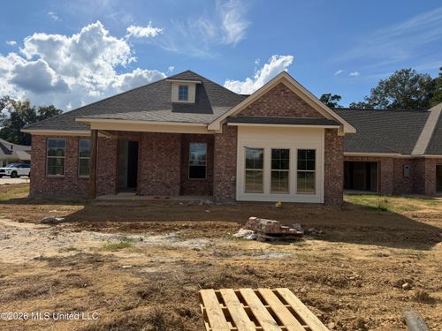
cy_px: 166
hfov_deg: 71.6
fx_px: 306
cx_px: 221
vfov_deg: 56.8
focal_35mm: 24
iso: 125
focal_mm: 6.76
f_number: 1.78
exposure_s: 1/10309
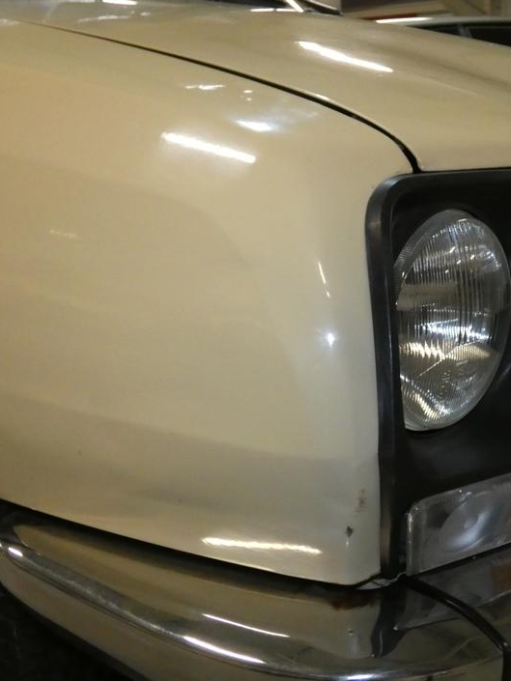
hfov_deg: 31.2
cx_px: 422
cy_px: 351
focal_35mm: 45
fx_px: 885
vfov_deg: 42.1
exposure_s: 1/60
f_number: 3.3
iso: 800
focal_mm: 5.5
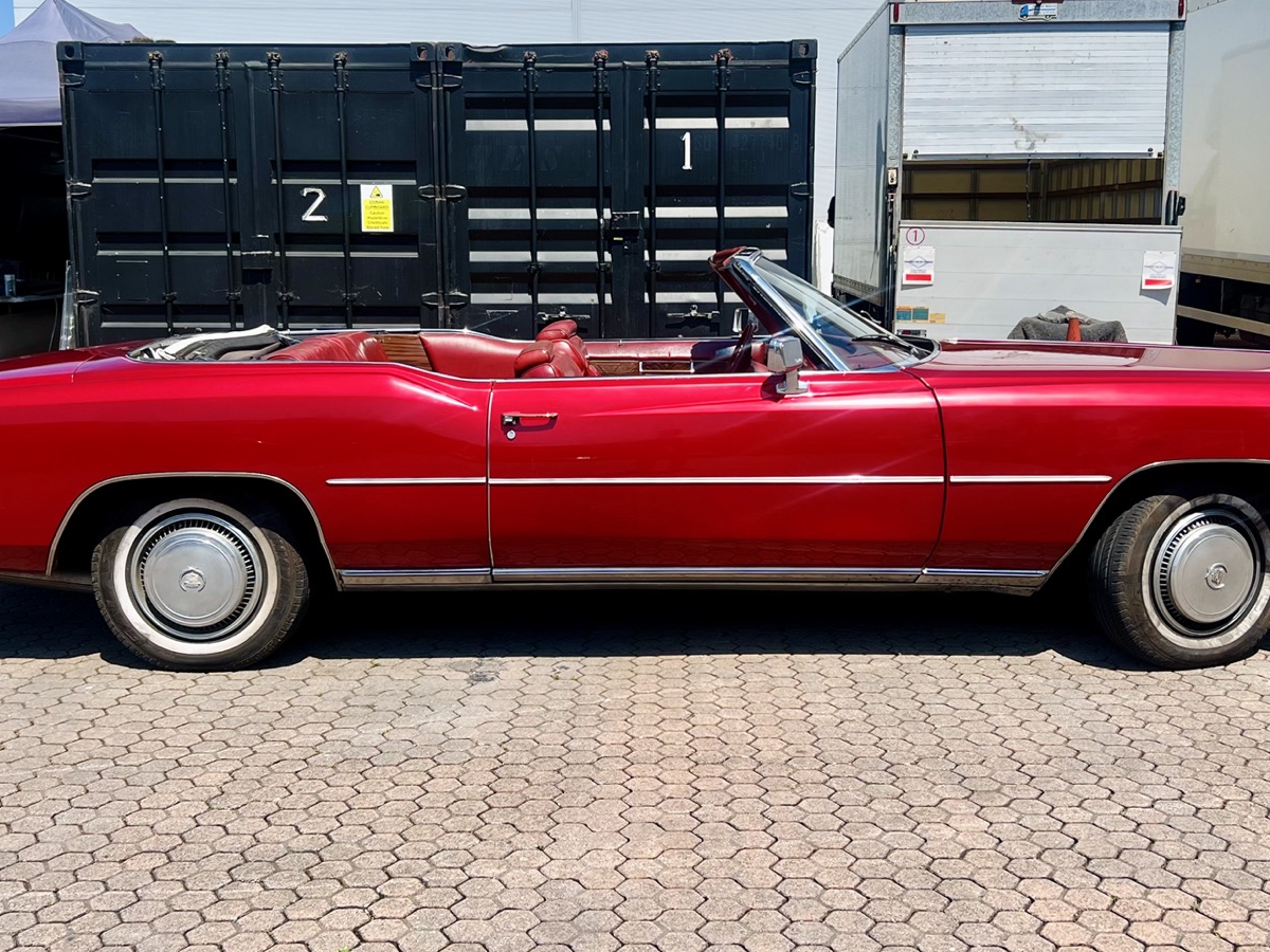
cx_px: 652
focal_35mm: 39
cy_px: 433
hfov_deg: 47.9
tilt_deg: -7.3
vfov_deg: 36.8
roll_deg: +0.9
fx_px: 1431
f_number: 1.5
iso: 50
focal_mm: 5.7
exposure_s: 1/4630
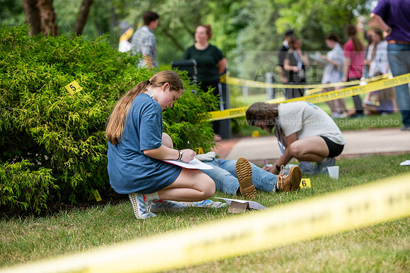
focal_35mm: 110
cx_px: 205
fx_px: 1253
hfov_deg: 18.6
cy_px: 136
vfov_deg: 12.5
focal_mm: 110
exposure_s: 1/640
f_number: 3.2
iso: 160
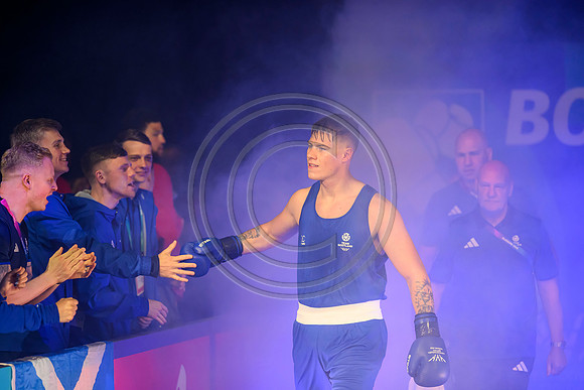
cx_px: 292
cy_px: 195
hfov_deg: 12.8
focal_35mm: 160
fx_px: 2596
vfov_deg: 8.6
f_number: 3.2
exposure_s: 1/2000
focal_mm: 160
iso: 2500
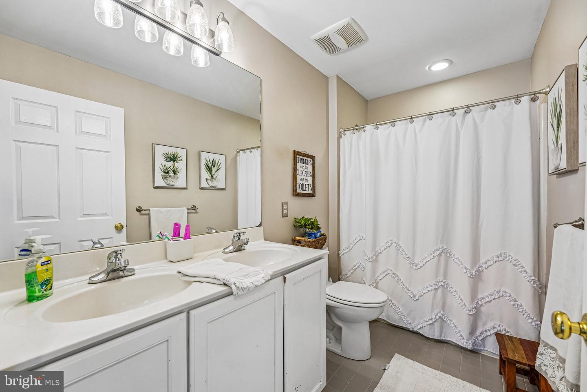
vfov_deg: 81.2
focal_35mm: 14
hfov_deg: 104.3
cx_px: 294
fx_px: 228
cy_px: 196
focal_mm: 14
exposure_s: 1/13
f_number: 8
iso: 500
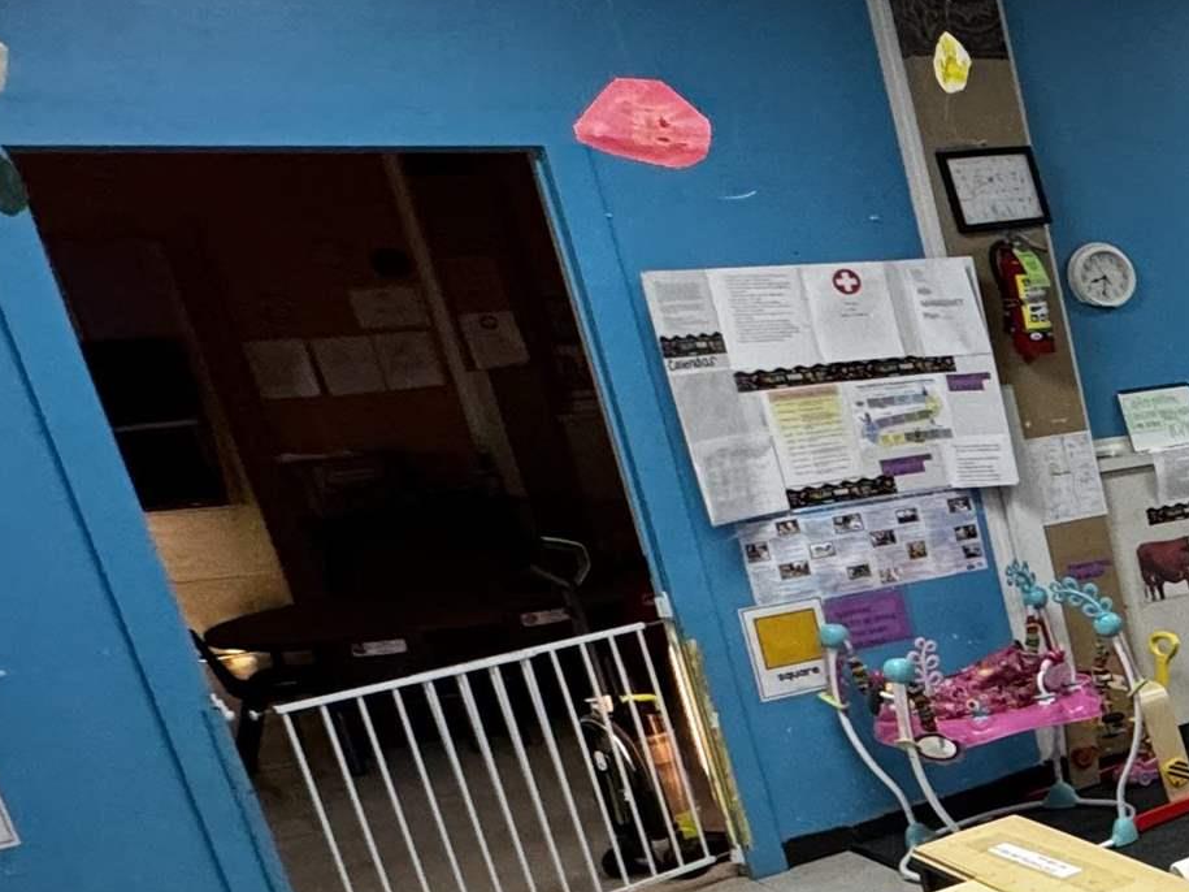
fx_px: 1614
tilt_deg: -17.1
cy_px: 696
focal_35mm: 47
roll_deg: +2.6
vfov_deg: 30.2
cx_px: 1944
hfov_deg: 25.2
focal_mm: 2.22
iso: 250
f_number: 2.2
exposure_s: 1/60
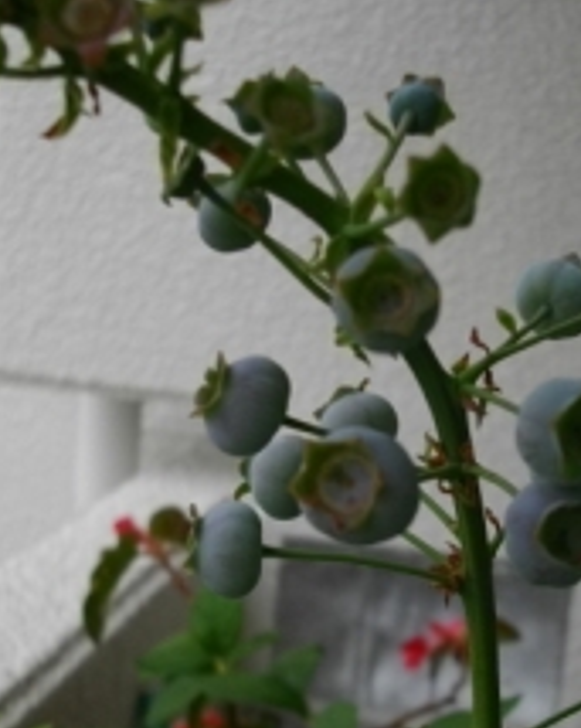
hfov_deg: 27.0
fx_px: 1205
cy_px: 473
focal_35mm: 56
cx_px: 364
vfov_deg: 33.4
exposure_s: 1/100
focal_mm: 5.7
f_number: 2.9
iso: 100
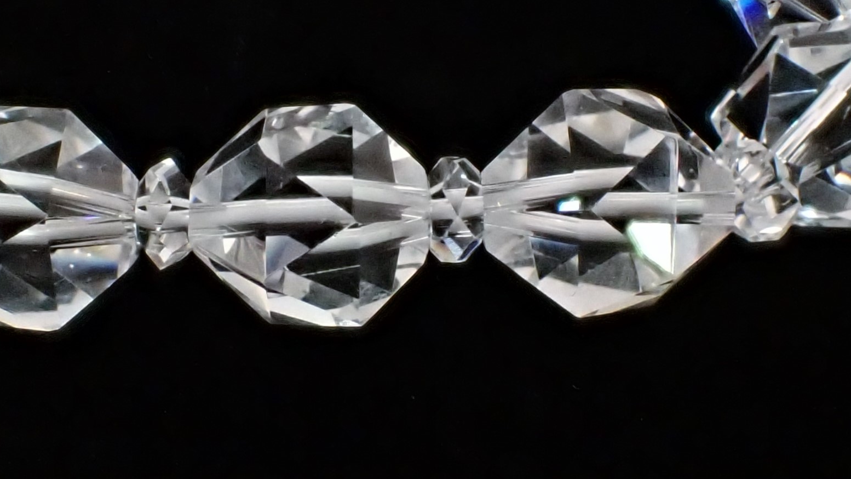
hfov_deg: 29.2
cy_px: 89
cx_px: 289
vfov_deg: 16.6
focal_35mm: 72
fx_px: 1625
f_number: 3.2
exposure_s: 1/80
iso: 800
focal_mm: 5.4
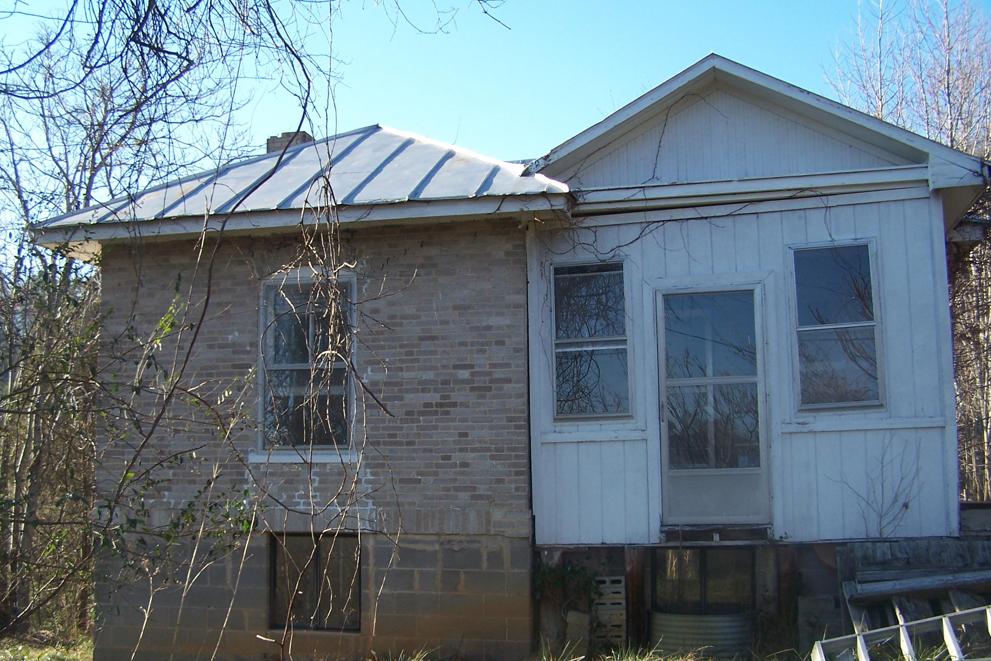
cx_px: 491
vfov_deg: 33.4
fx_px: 1101
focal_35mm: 40
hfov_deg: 48.5
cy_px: 373
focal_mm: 6.3
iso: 80
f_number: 2.8
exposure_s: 1/320
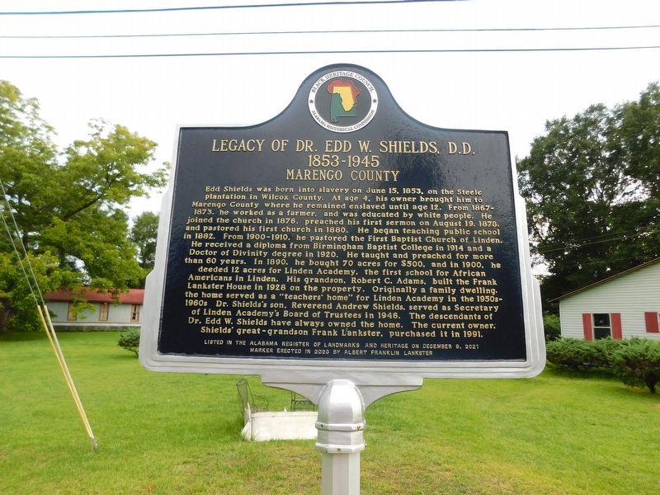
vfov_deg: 58.9
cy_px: 248
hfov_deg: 73.9
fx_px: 439
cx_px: 330
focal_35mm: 23
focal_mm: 4
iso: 125
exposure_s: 1/250
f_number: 3
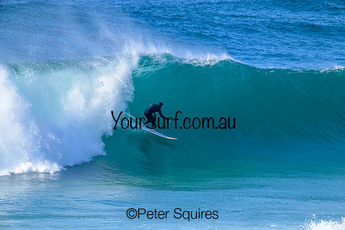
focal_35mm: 560
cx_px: 172
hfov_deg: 3.7
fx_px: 5368
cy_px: 115
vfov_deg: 2.5
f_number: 8
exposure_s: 1/2000
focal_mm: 560
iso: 1100
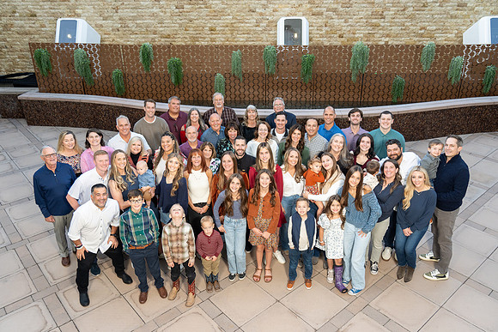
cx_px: 255
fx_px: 393
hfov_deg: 64.7
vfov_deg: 45.8
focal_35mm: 28
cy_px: 162
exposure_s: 1/160
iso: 800
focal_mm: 25
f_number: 4
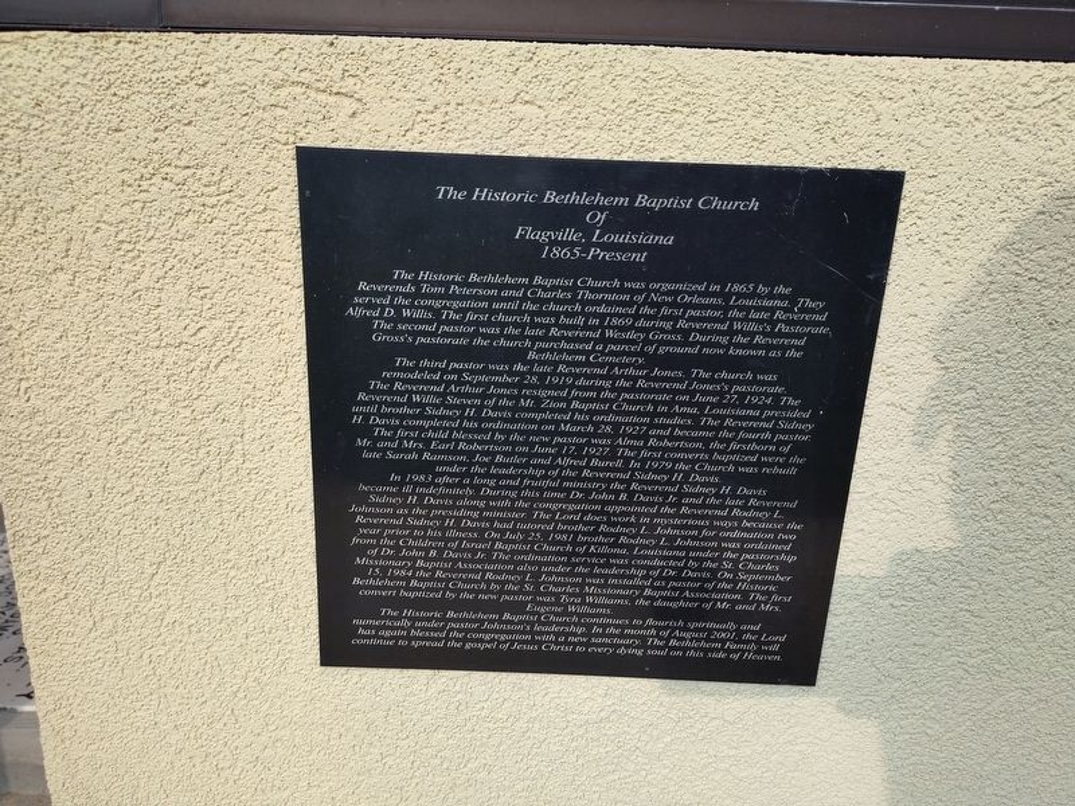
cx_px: 538
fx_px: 714
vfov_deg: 58.9
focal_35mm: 23
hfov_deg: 73.9
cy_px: 403
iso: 100
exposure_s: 1/710
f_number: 1.8
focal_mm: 5.56
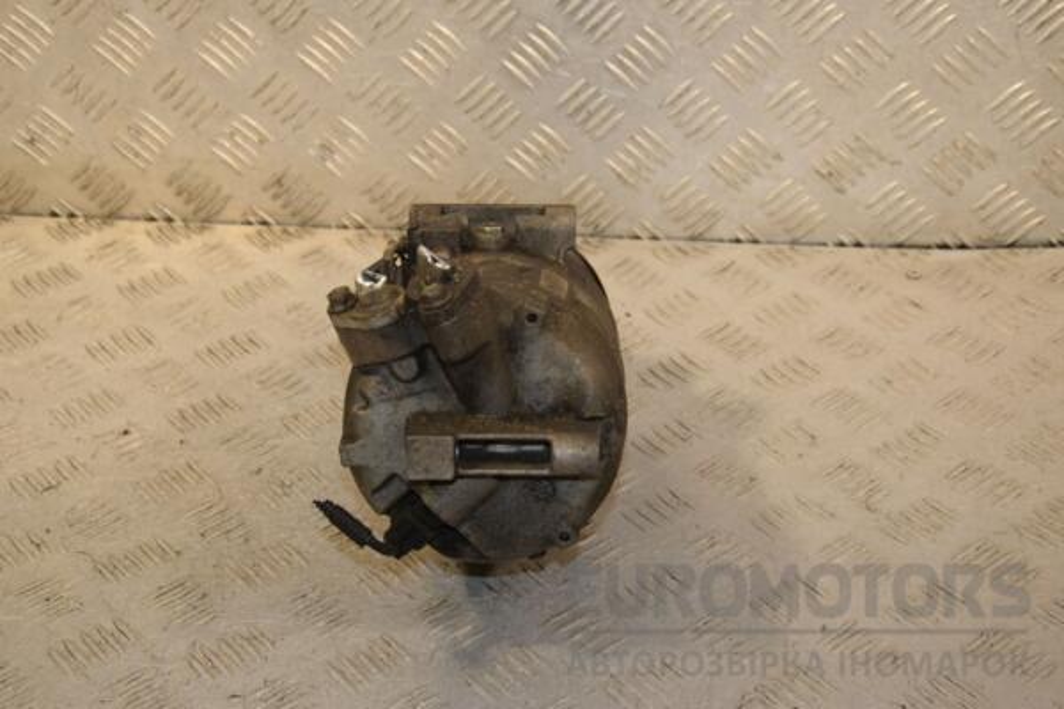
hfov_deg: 31.9
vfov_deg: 21.6
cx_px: 532
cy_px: 354
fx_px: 1862
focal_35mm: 63
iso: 800
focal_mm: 42
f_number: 7.1
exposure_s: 1/200
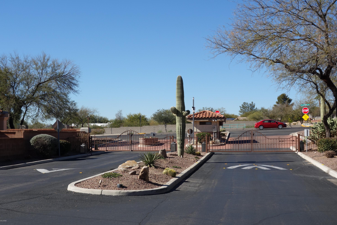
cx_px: 168
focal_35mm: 48
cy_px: 113
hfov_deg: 41.1
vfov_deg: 28.1
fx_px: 449
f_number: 5.6
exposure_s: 1/640
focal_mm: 17.4
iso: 125
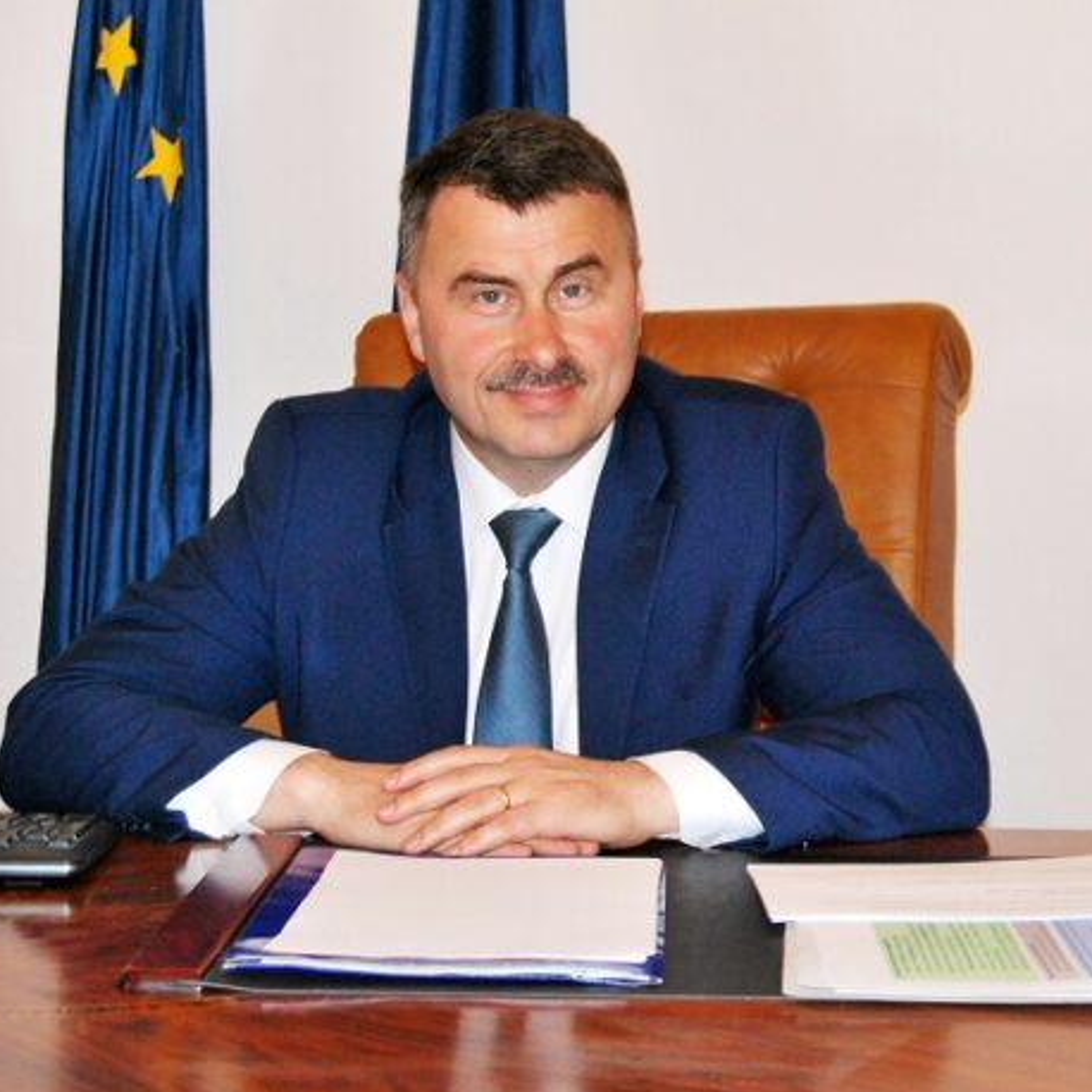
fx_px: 2213
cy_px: 546
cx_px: 522
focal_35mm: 62
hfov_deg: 27.7
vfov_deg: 27.7
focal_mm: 32
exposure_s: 1/40
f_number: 5.6
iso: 800
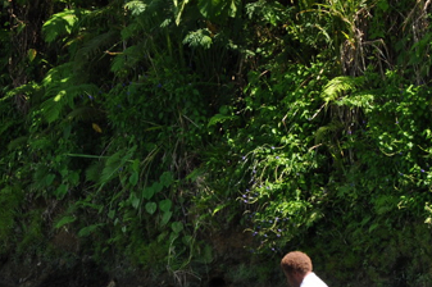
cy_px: 265
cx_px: 282
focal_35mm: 374
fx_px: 4486
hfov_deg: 5.5
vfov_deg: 3.7
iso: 100
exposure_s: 1/160
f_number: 5.6
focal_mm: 105
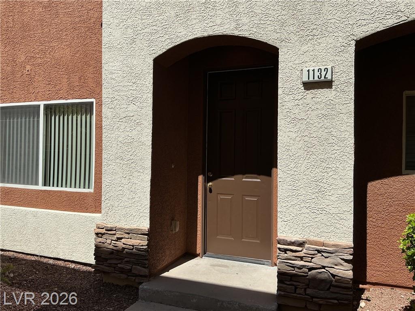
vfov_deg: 48.2
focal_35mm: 29
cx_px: 208
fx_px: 348
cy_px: 156
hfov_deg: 61.7
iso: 25
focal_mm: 3
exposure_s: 1/2667
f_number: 1.8
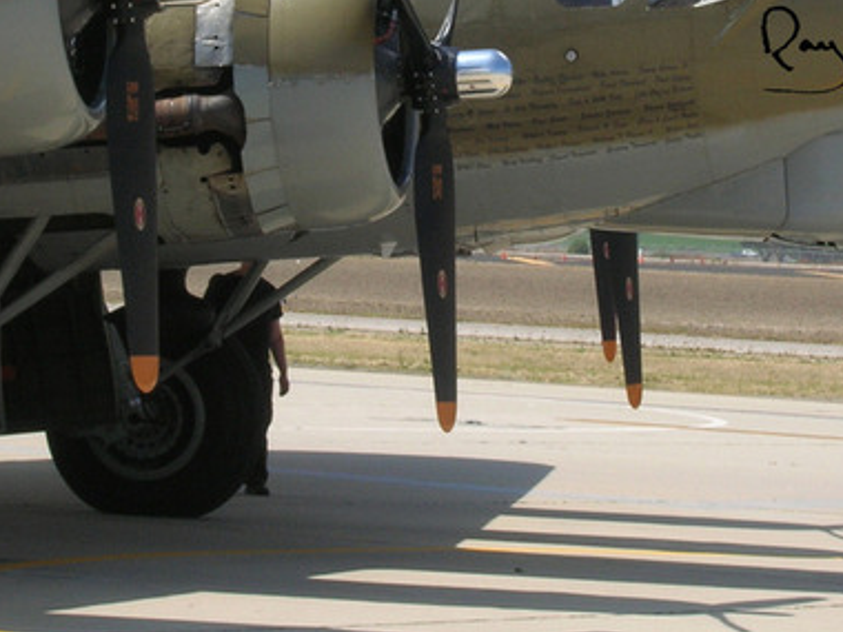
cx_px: 468
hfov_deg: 9.5
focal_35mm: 209
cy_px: 20
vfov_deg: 7.1
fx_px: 5090
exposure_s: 1/124
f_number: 8.2
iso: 50
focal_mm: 17.1
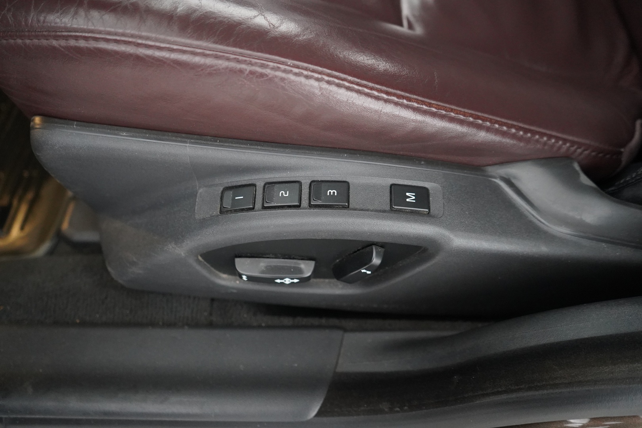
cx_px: 321
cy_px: 214
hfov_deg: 65.5
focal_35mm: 28
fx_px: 499
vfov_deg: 46.4
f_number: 3.5
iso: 8000
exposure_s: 1/40
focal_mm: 28
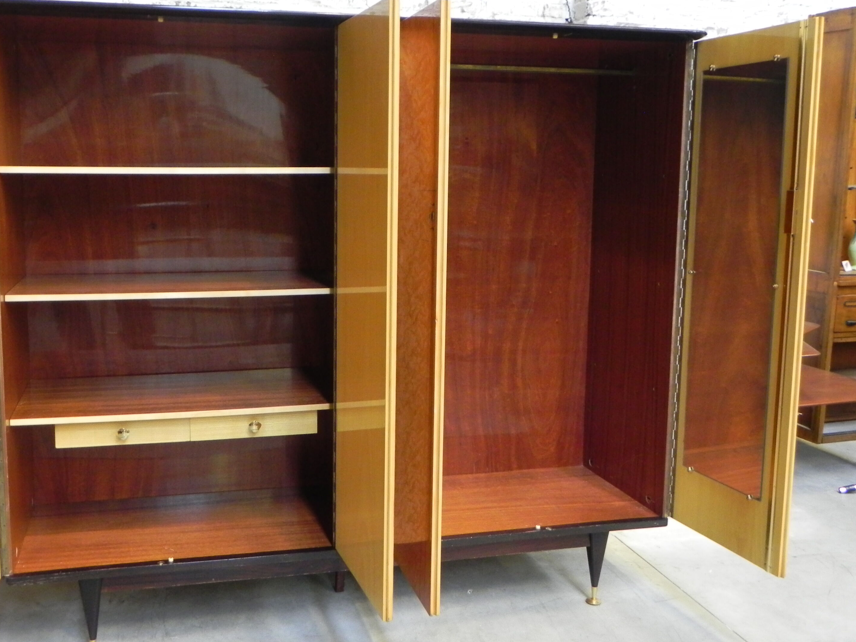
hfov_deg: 49.8
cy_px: 291
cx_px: 343
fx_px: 915
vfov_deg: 38.6
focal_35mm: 37
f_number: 2.8
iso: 400
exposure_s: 1/6.5
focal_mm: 5.2
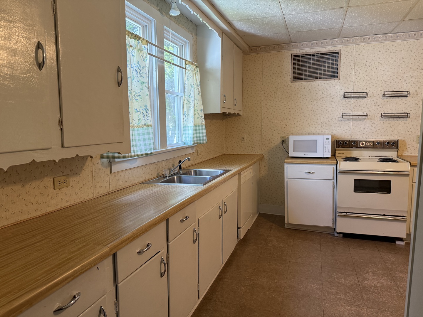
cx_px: 212
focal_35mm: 24
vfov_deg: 56.8
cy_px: 158
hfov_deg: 71.6
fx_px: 293
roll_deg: +0.9
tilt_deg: -6.0
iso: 250
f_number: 1.78
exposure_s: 1/120
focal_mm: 6.76
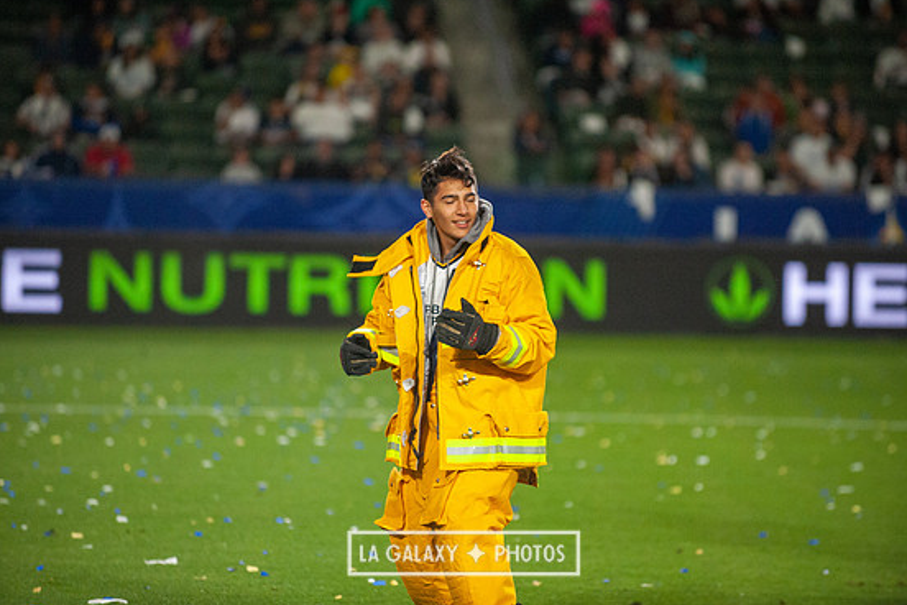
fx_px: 5290
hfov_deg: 9.8
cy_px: 306
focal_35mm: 210
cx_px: 463
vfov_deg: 6.5
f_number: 2.8
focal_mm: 200
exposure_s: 1/2500
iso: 3200
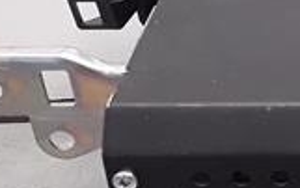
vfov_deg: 11.1
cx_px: 449
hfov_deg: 16.2
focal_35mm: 118
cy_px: 80
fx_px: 966
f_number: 1.9
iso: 100
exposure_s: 1/100
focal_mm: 2.91
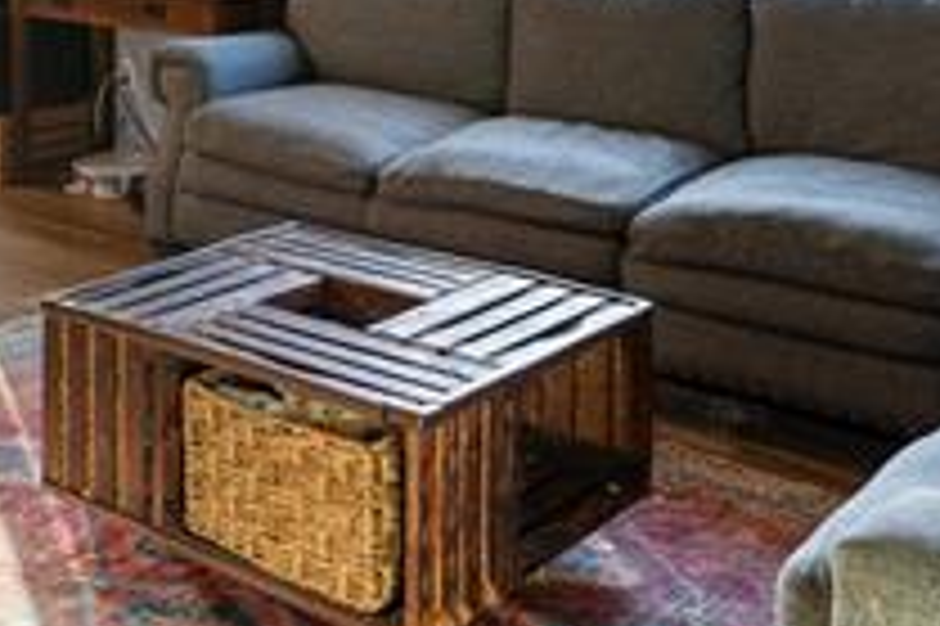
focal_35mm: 55
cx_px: 22
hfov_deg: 33.5
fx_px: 1435
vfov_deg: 22.5
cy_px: -144
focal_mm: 18
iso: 200
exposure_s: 1/3
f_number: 8
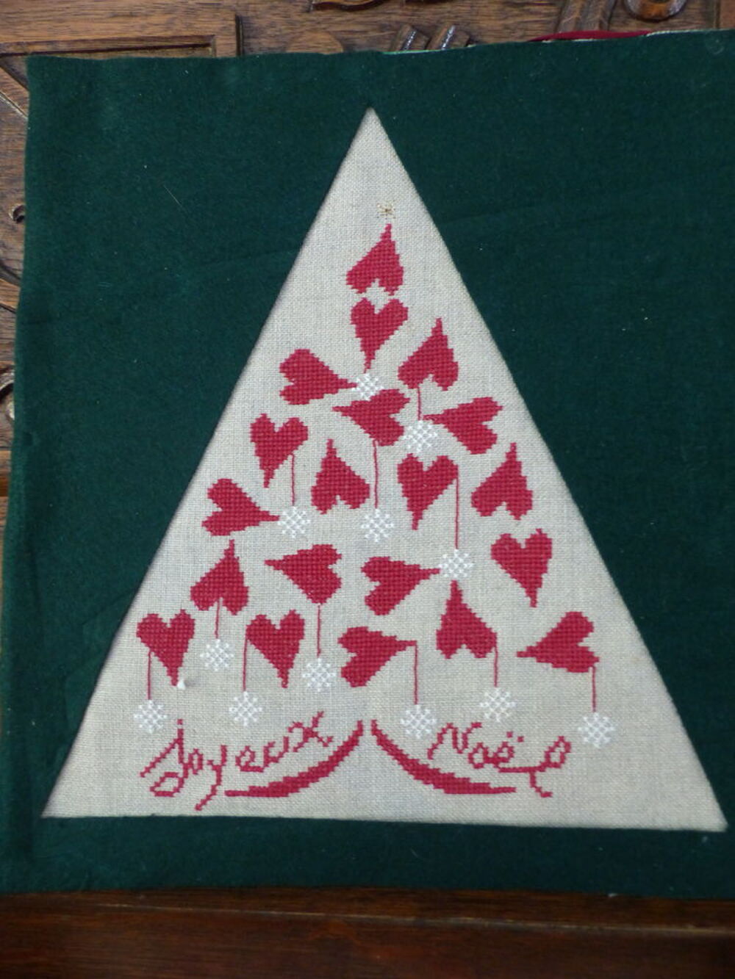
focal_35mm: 25
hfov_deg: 54.9
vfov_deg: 69.4
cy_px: 490
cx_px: 368
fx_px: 708
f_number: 2.8
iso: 400
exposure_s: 1/15
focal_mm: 4.5
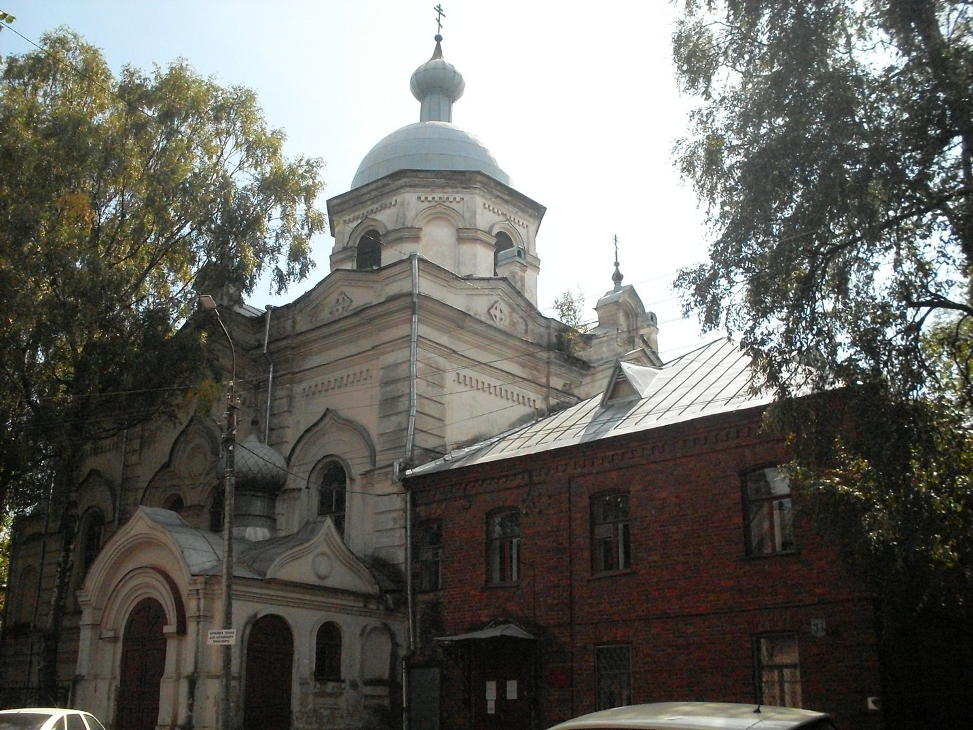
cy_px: 365
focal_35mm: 38
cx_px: 486
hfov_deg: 49.0
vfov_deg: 37.7
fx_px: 1068
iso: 400
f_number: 8.4
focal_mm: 6.3
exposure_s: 1/500
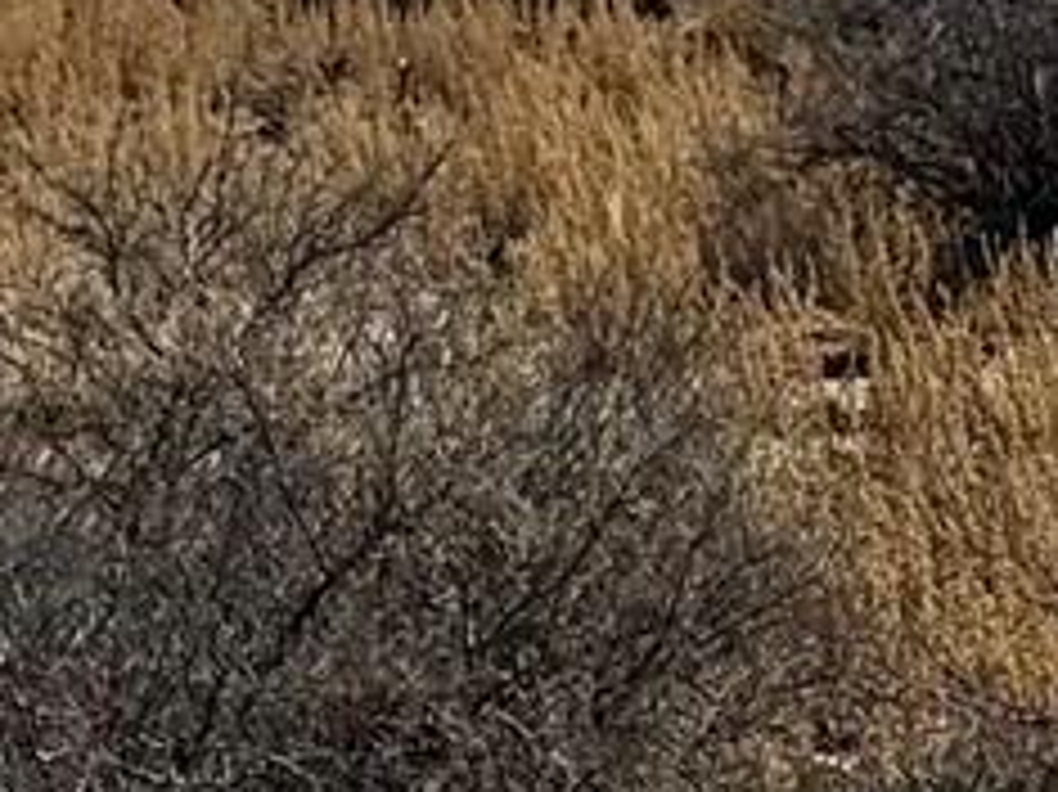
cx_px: -504
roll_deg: +0.1
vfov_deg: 4.5
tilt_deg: +0.4
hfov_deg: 6.0
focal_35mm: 327
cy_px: -878
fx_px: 9989
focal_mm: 6.76
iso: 64
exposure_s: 1/10526
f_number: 1.78
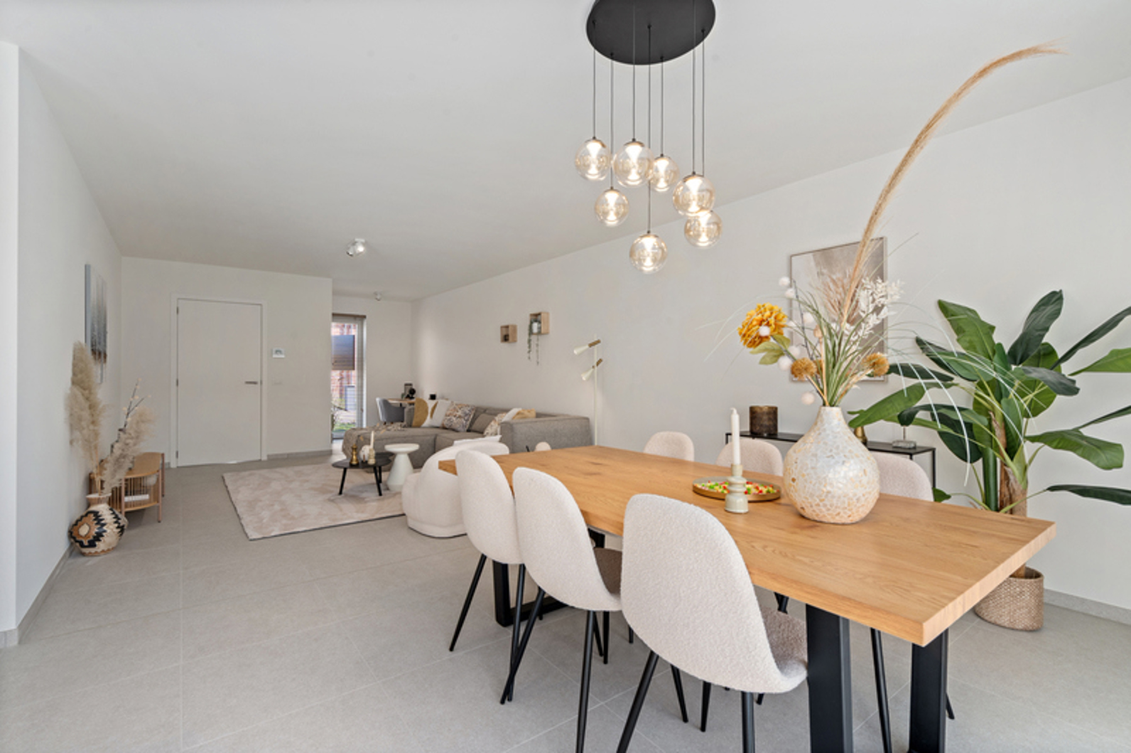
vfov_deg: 73.7
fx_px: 503
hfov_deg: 96.7
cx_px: 566
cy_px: 376
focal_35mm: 16
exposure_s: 1/1.25
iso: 250
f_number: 11
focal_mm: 16
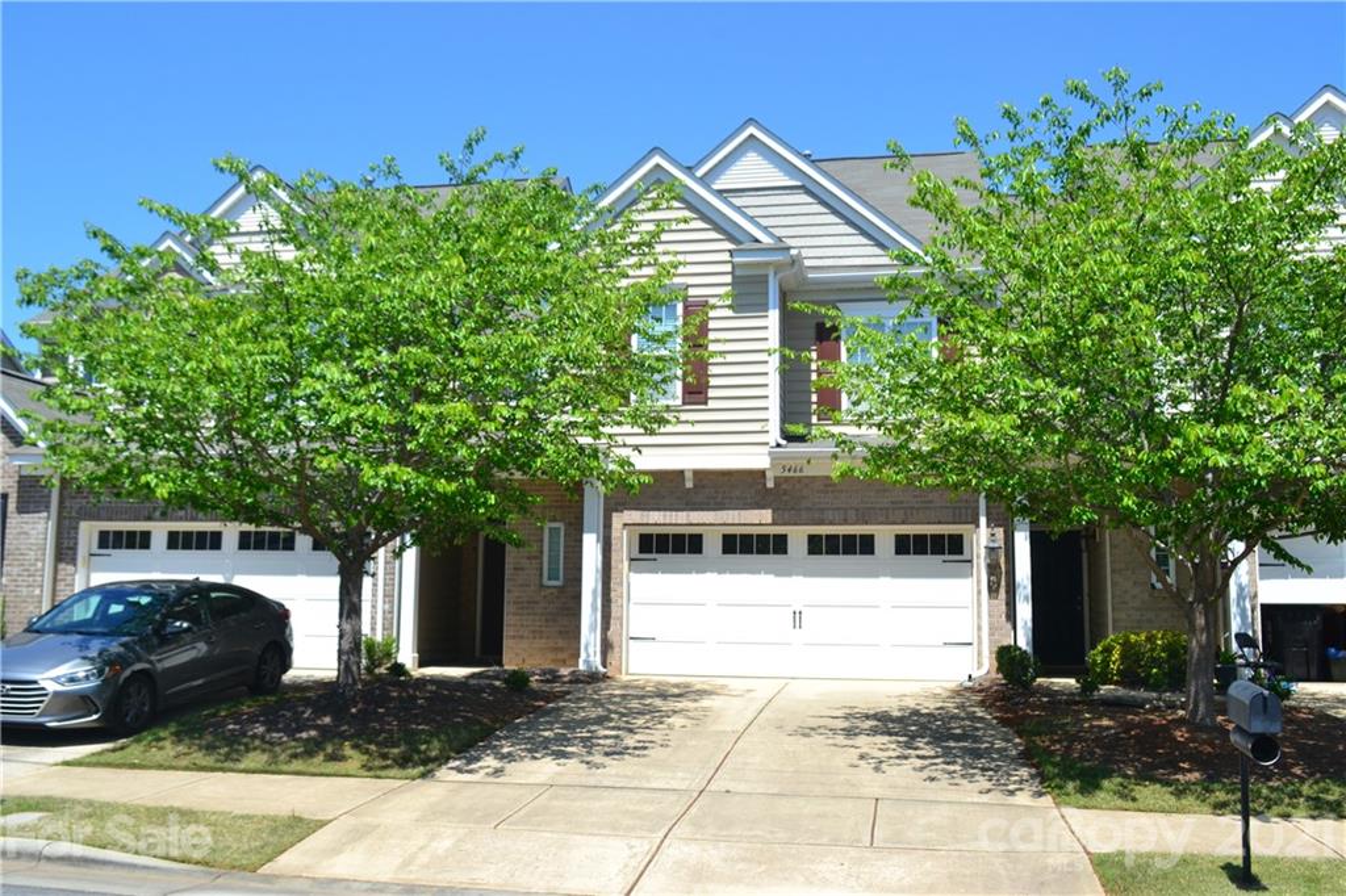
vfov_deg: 39.9
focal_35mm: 33
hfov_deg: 57.2
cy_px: 448
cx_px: 673
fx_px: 1233
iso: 400
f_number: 10
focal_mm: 22
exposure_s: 1/320
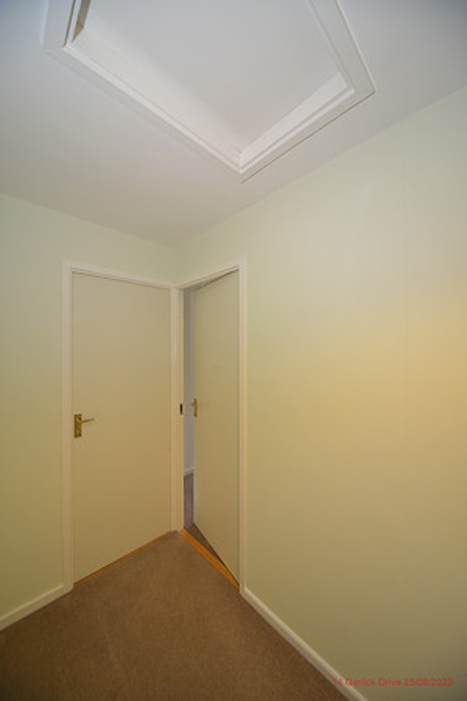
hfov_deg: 90.0
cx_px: 234
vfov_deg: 112.6
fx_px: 233
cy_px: 350
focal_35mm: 12
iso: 720
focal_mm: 12
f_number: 5.6
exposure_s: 1/30
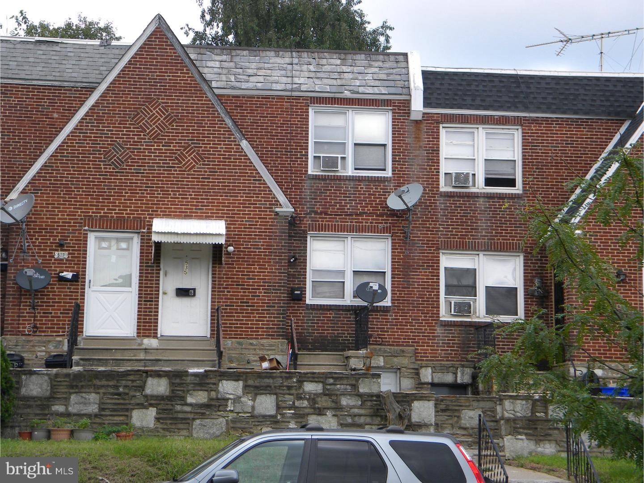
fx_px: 1246
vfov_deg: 21.9
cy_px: 242
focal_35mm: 67
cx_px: 322
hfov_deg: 29.0
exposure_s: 1/343
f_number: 4.3
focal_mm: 12.2
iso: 80
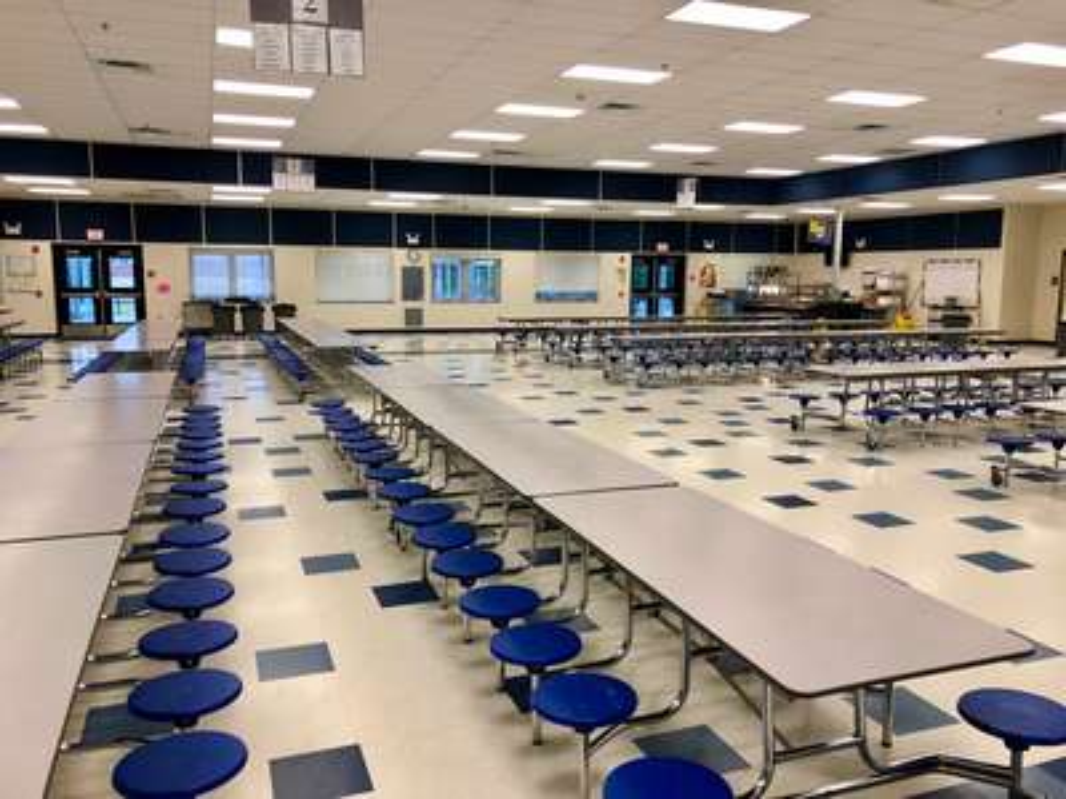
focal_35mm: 28
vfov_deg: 49.7
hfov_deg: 63.4
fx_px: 862
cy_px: 400
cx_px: 533
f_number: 1.8
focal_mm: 4
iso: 32
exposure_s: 1/30
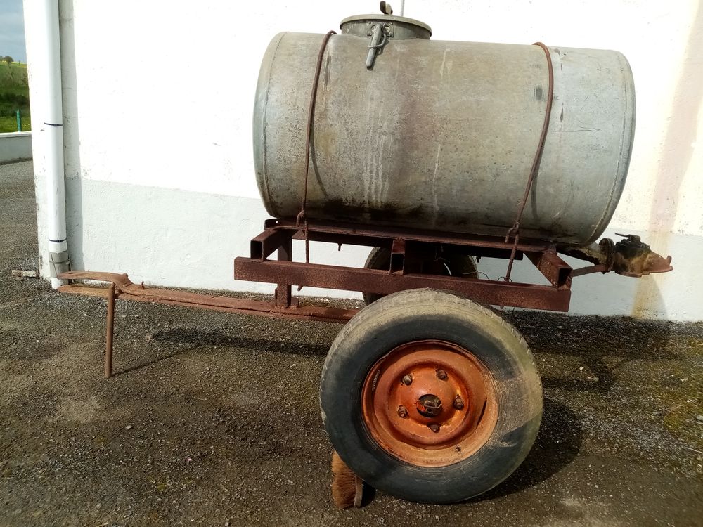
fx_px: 528
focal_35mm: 26
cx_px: 352
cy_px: 264
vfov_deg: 53.1
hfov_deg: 67.3
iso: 108
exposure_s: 1/1422
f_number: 1.8
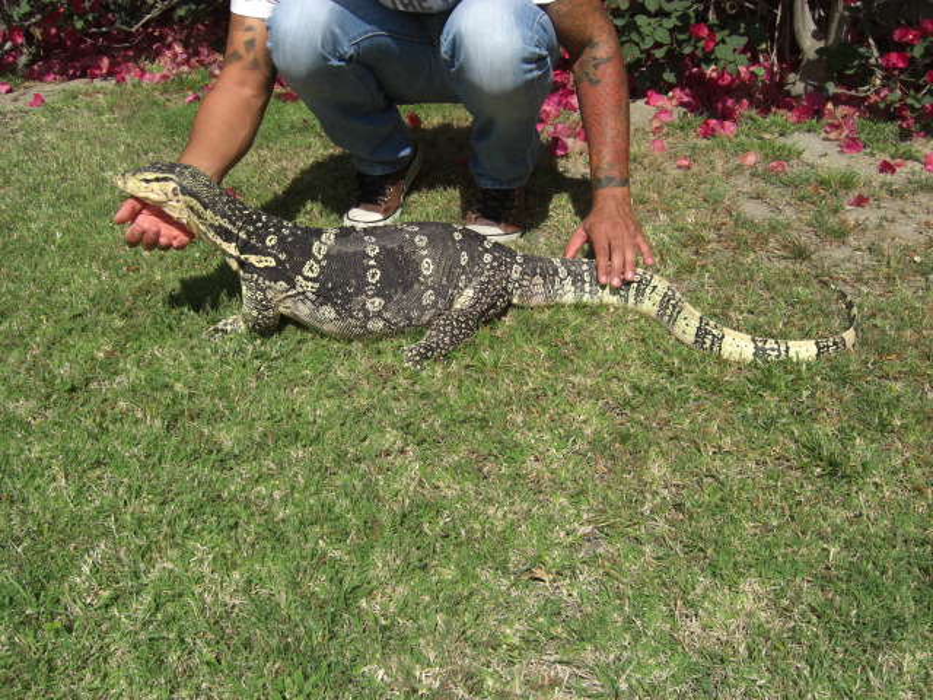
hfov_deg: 49.0
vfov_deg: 37.7
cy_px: 350
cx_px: 466
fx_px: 1024
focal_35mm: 38
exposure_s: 1/250
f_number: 8
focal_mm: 7.9
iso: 80
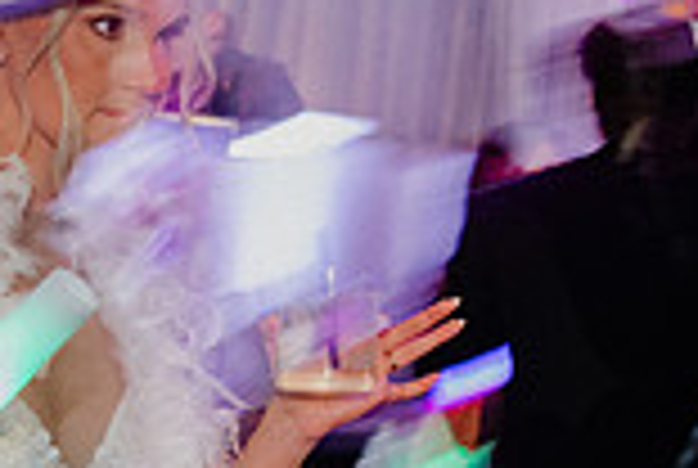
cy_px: 376
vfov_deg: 13.4
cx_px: 622
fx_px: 1981
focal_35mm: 102
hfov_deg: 19.6
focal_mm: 24
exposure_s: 1/40
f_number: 2.8
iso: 2000
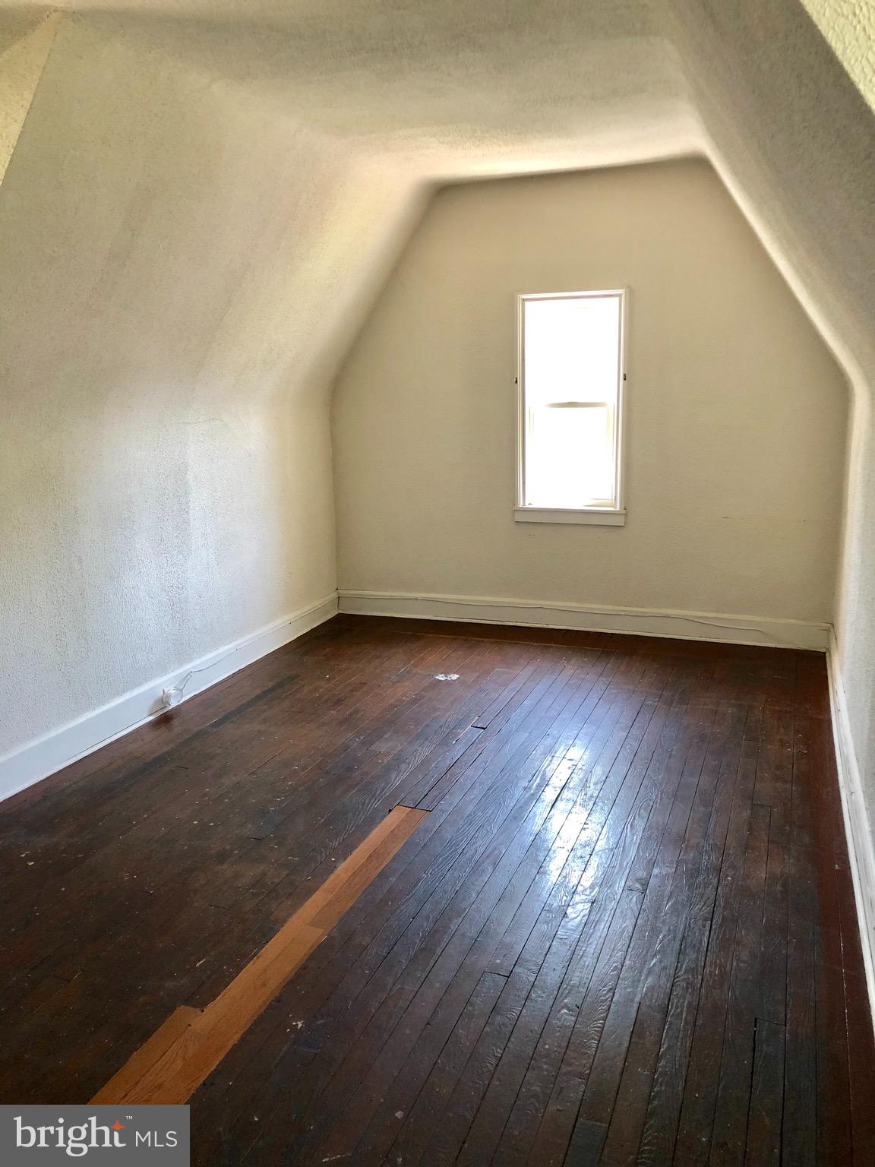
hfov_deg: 49.7
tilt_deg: -10.5
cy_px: 584
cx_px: 438
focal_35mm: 28
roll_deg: +0.9
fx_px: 944
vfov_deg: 63.4
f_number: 1.8
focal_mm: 4
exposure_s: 1/15
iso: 40
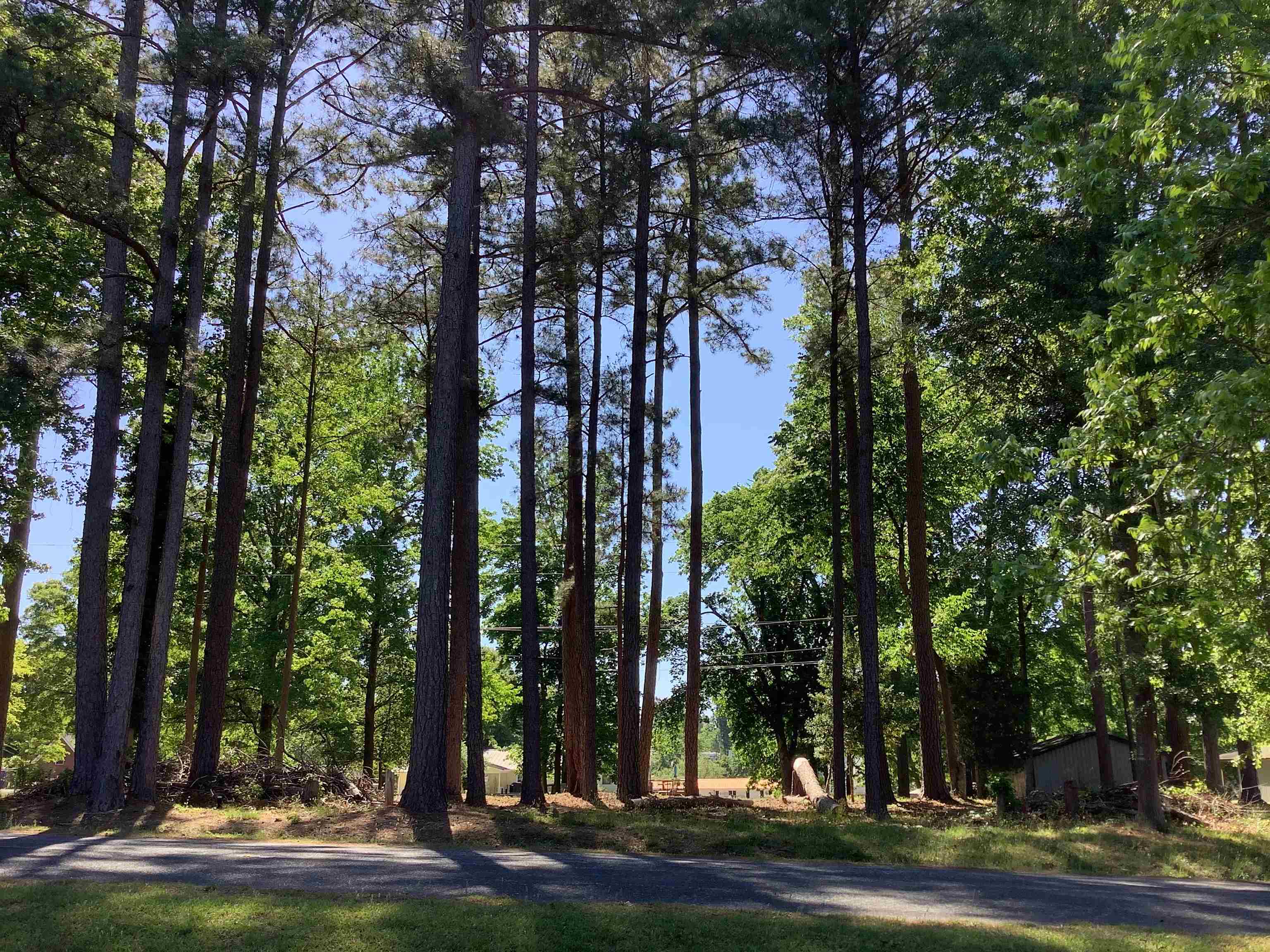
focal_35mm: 31
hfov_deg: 58.4
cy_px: 476
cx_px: 635
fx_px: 1137
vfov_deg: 45.4
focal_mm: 3.3
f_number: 2.4
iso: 25
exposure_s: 1/360
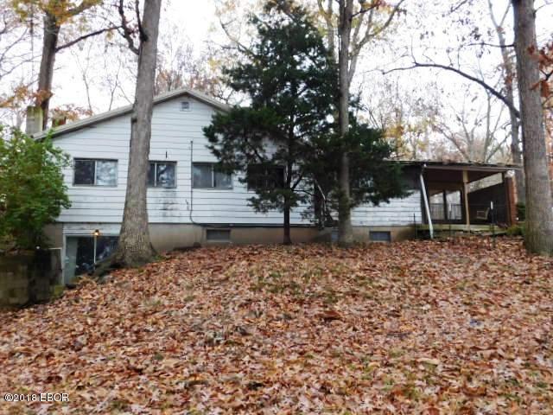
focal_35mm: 30
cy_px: 208
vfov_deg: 46.8
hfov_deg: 60.0
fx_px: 479
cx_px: 276
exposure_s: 1/30
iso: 125
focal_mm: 5.3
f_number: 3.2
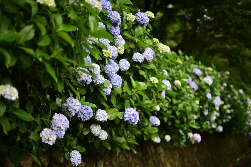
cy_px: 84
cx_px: 126
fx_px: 349
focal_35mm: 50
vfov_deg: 27.0
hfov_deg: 39.6
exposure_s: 1/640
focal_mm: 50
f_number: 1.4
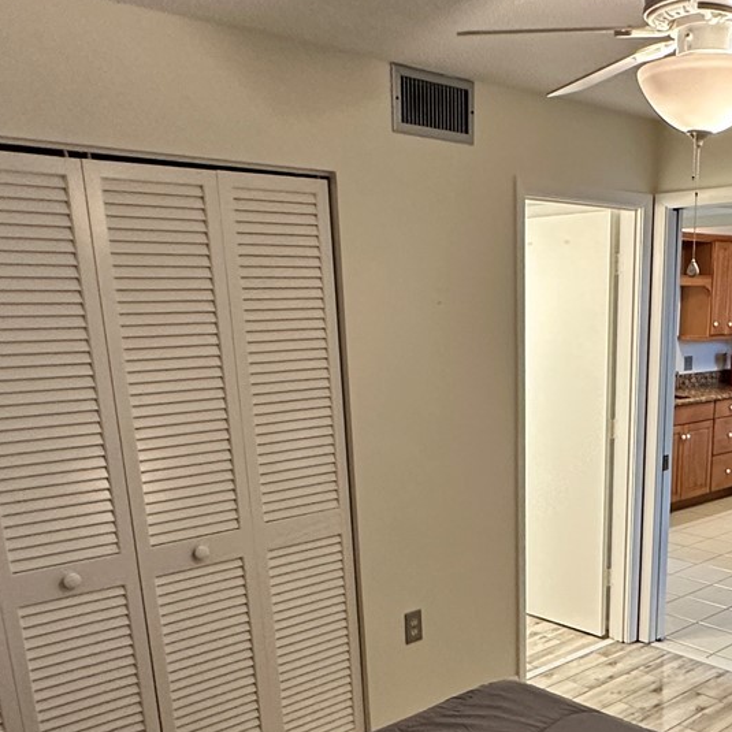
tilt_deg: -16.2
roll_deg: +0.6
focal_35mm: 37
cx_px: 516
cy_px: 564
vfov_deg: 43.3
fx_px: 885
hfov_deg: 44.0
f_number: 2.2
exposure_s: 1/60
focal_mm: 2.22
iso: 500
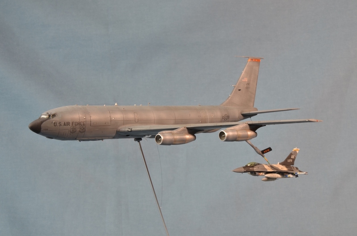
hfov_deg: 26.0
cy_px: 118
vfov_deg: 17.4
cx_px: 178
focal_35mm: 78
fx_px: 772
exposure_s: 1/2
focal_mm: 52
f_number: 18
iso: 200
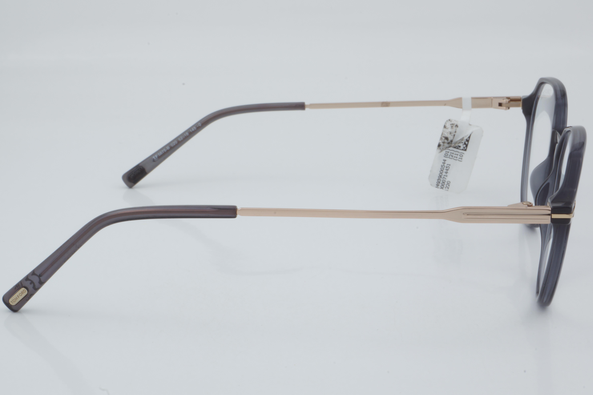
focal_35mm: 76
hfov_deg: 26.7
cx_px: 294
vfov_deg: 17.9
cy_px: 197
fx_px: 1252
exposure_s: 1/3
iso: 100
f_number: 32
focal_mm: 50
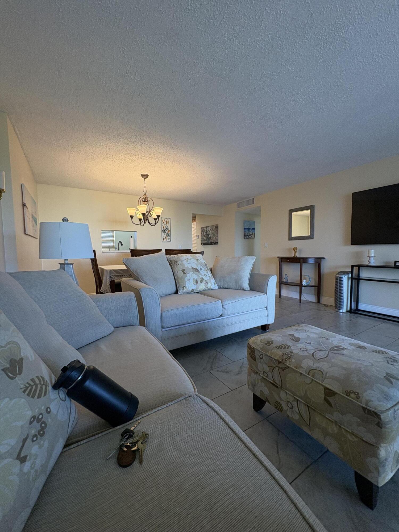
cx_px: 200
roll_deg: +0.0
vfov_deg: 102.1
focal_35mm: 14
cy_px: 266
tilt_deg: -4.0
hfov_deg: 85.7
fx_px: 215
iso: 160
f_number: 2.2
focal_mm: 2.22
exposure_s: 1/120
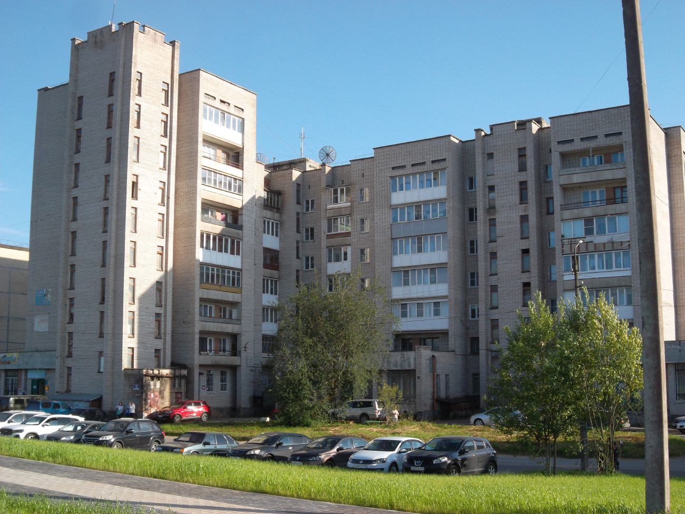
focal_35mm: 44
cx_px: 342
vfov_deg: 32.9
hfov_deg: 42.9
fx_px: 871
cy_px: 257
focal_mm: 7.8
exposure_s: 1/320
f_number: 4.5
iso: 80
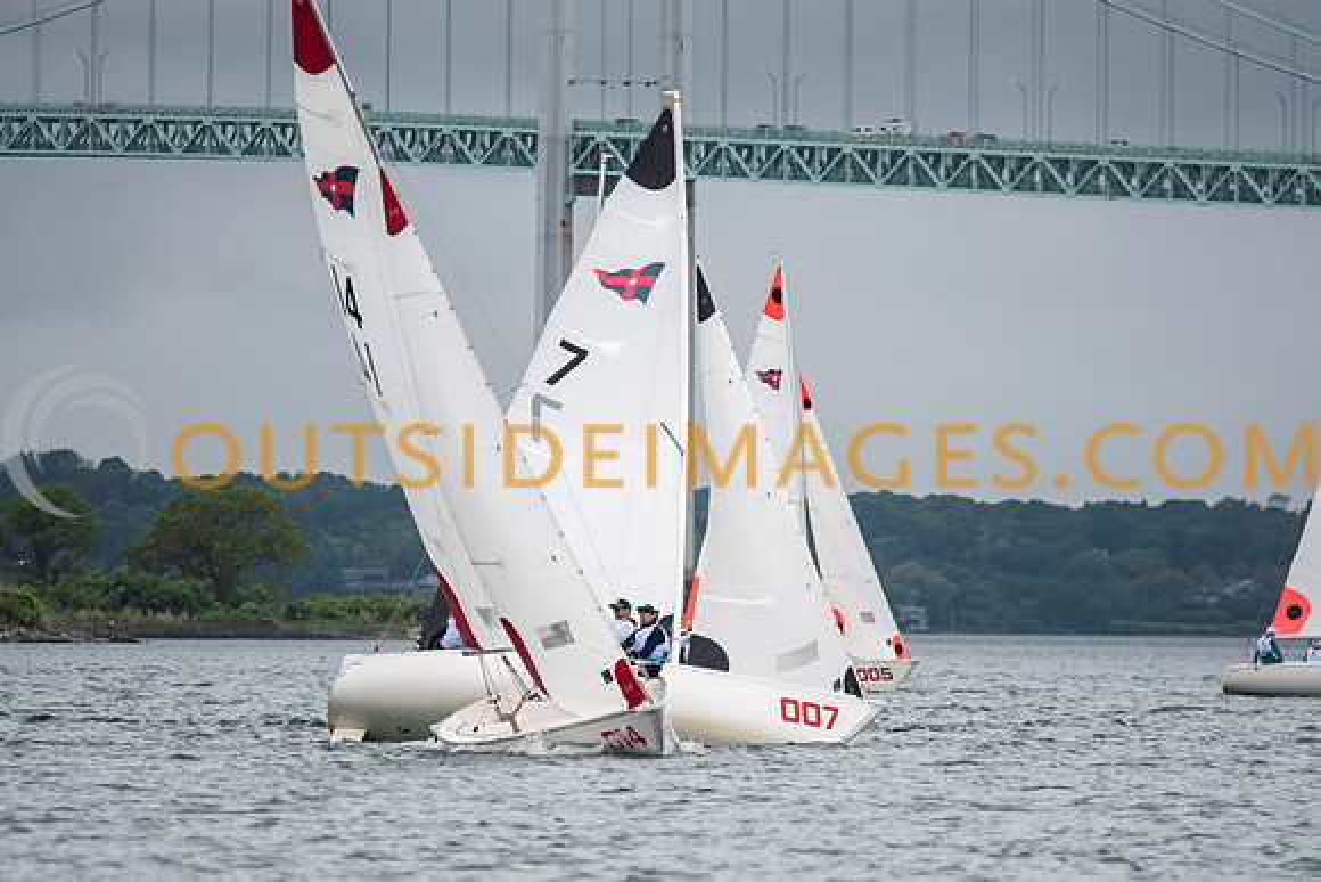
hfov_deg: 4.5
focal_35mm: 462
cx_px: 660
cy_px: 441
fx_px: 16971
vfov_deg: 3.0
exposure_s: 1/3200
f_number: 4
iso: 250
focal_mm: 300
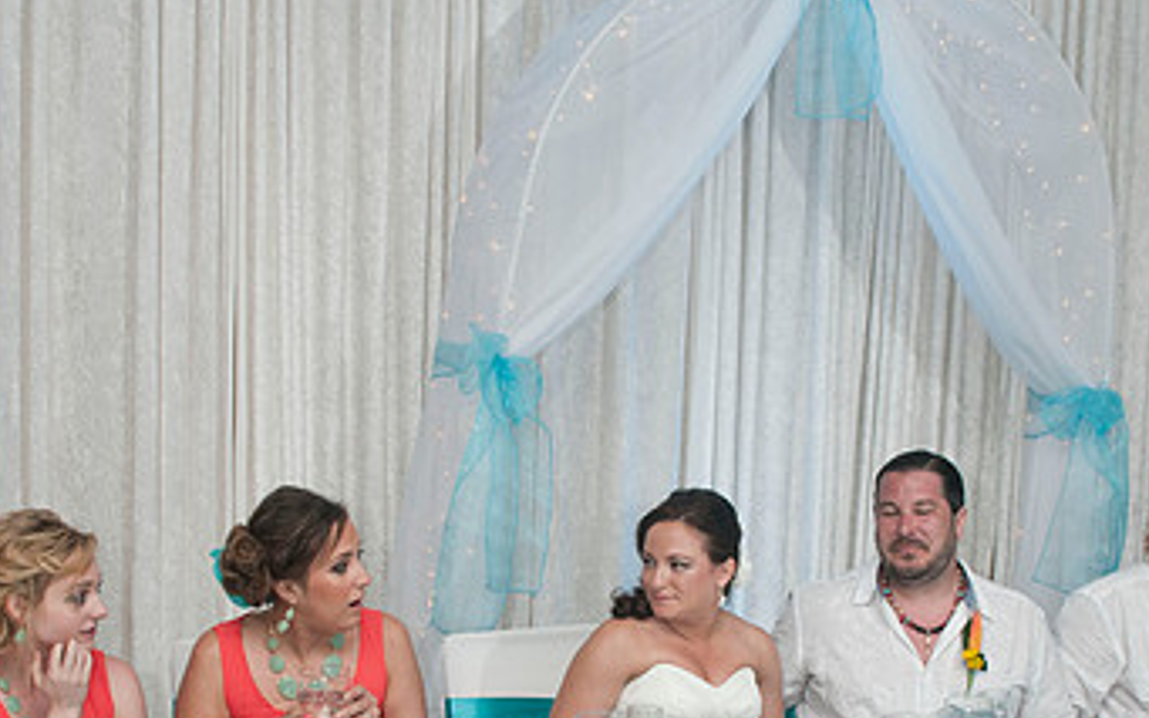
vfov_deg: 22.1
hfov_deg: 35.1
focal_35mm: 58
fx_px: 1816
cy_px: 563
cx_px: 631
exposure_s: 1/160
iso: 400
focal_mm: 20
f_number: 5.6
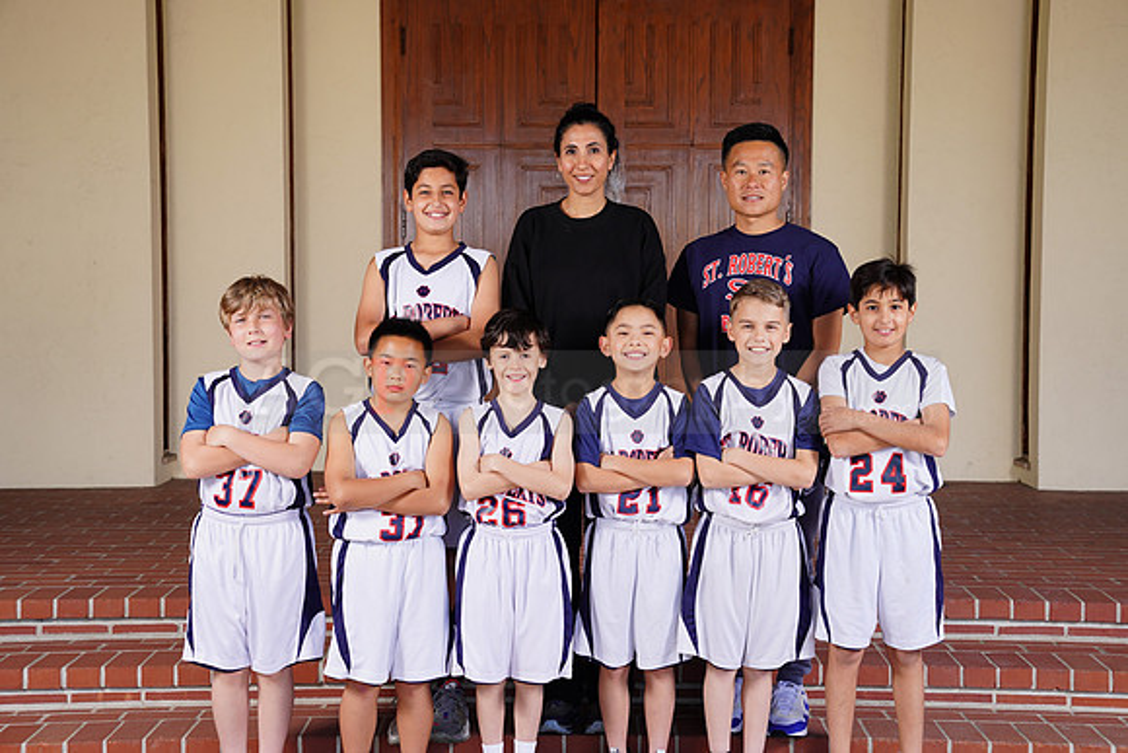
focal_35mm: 58
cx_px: 564
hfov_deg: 34.5
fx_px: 1818
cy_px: 376
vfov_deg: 23.4
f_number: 5.6
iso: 200
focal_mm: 58
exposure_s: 1/200
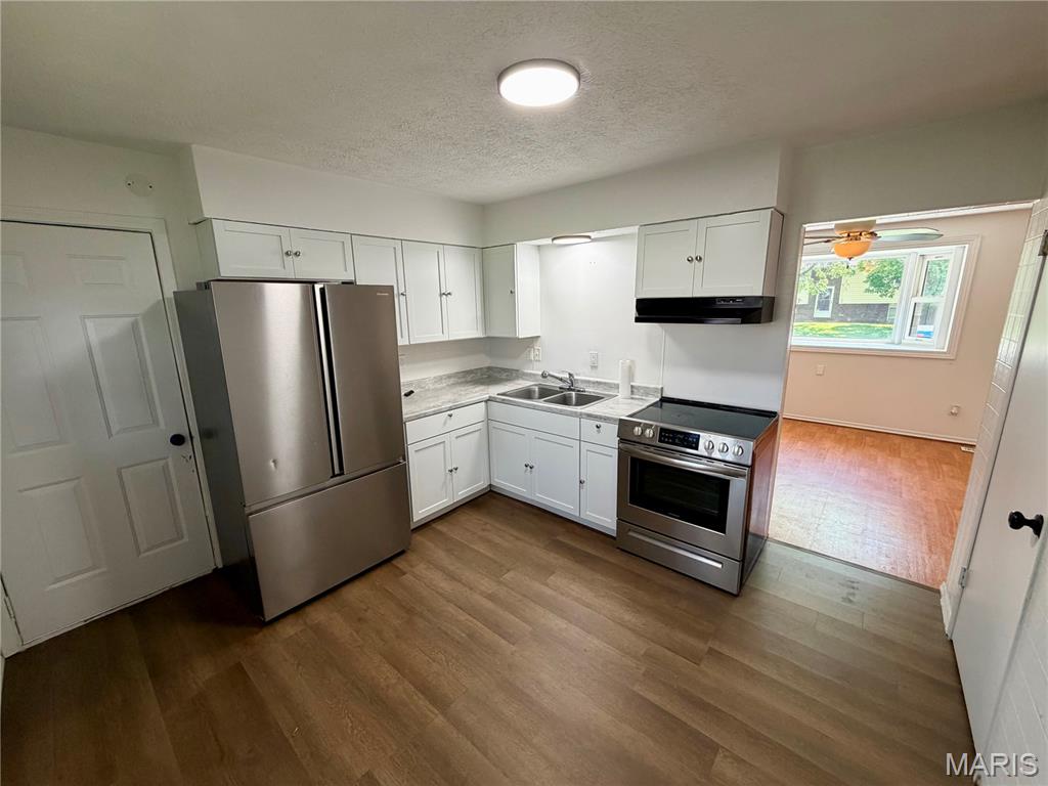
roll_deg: +0.8
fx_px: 424
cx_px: 524
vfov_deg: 85.7
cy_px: 393
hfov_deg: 102.1
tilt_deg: -12.5
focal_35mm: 14
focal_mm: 2.22
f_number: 2.2
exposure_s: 1/120
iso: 200
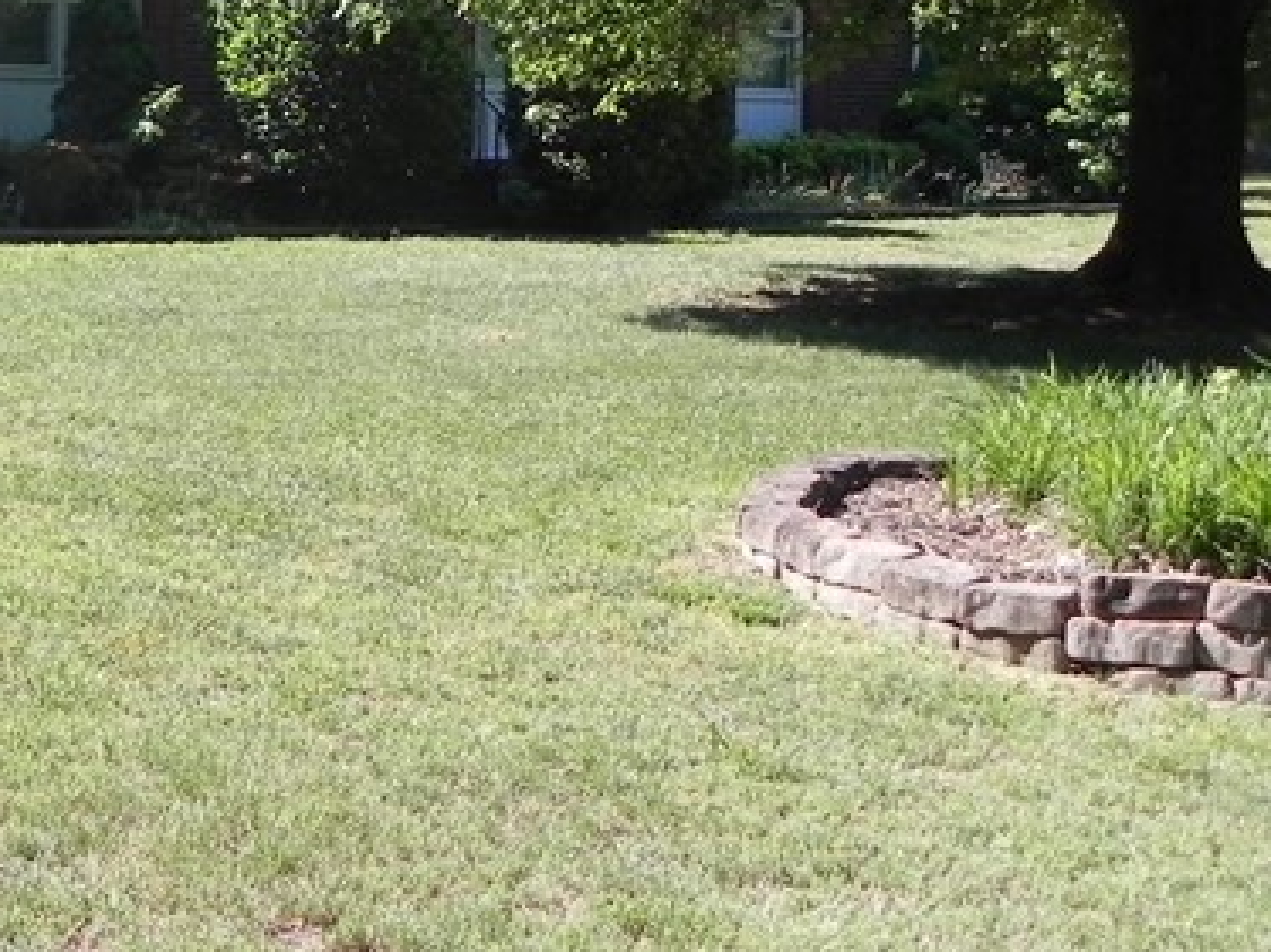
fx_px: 2606
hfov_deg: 25.7
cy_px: 261
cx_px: -58
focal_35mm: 71
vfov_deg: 20.6
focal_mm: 4.6
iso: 160
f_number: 2.8
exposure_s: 1/766
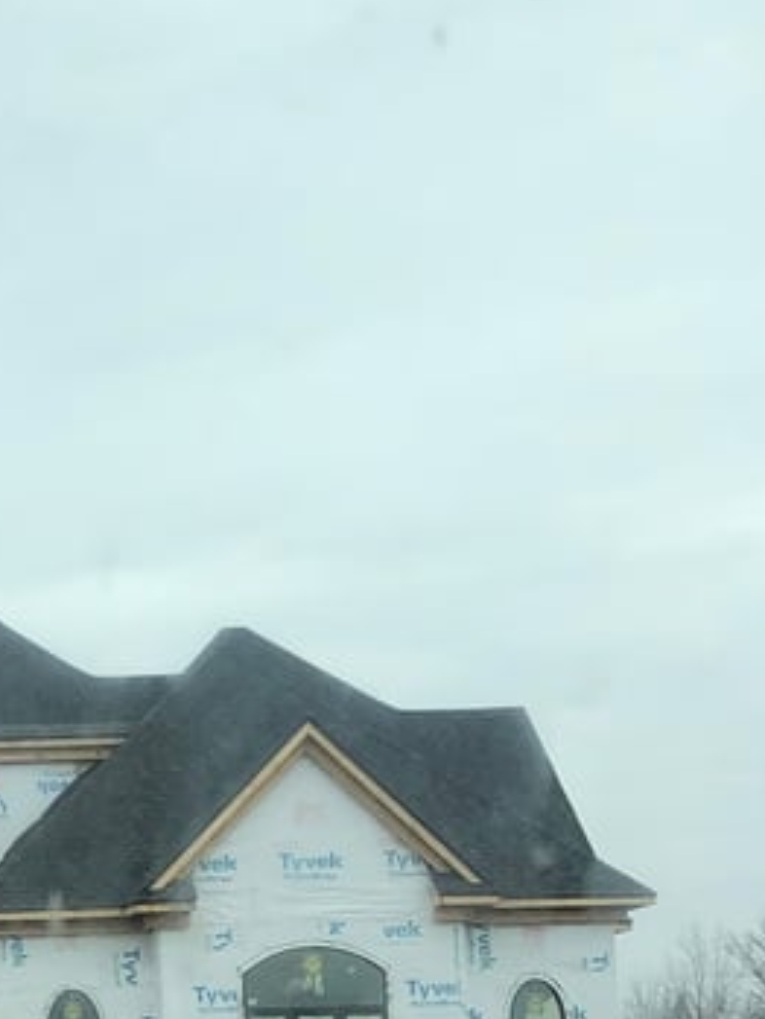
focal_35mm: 82
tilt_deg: +5.7
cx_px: -277
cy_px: 1003
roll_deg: +1.6
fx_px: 2415
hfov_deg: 16.8
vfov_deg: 22.9
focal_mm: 4
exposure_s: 1/727
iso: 20
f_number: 1.8
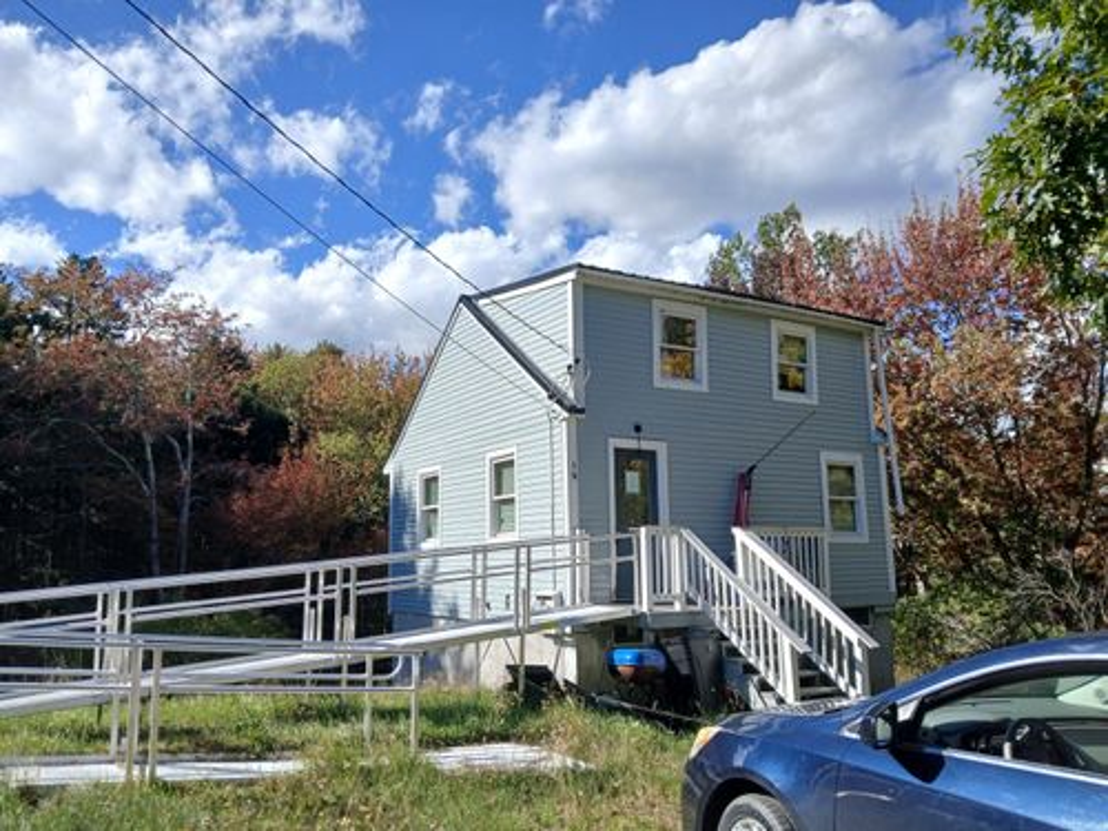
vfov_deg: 53.1
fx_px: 832
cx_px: 554
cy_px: 416
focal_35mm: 26
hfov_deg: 67.3
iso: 20
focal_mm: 3.98
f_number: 1.8
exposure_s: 1/708
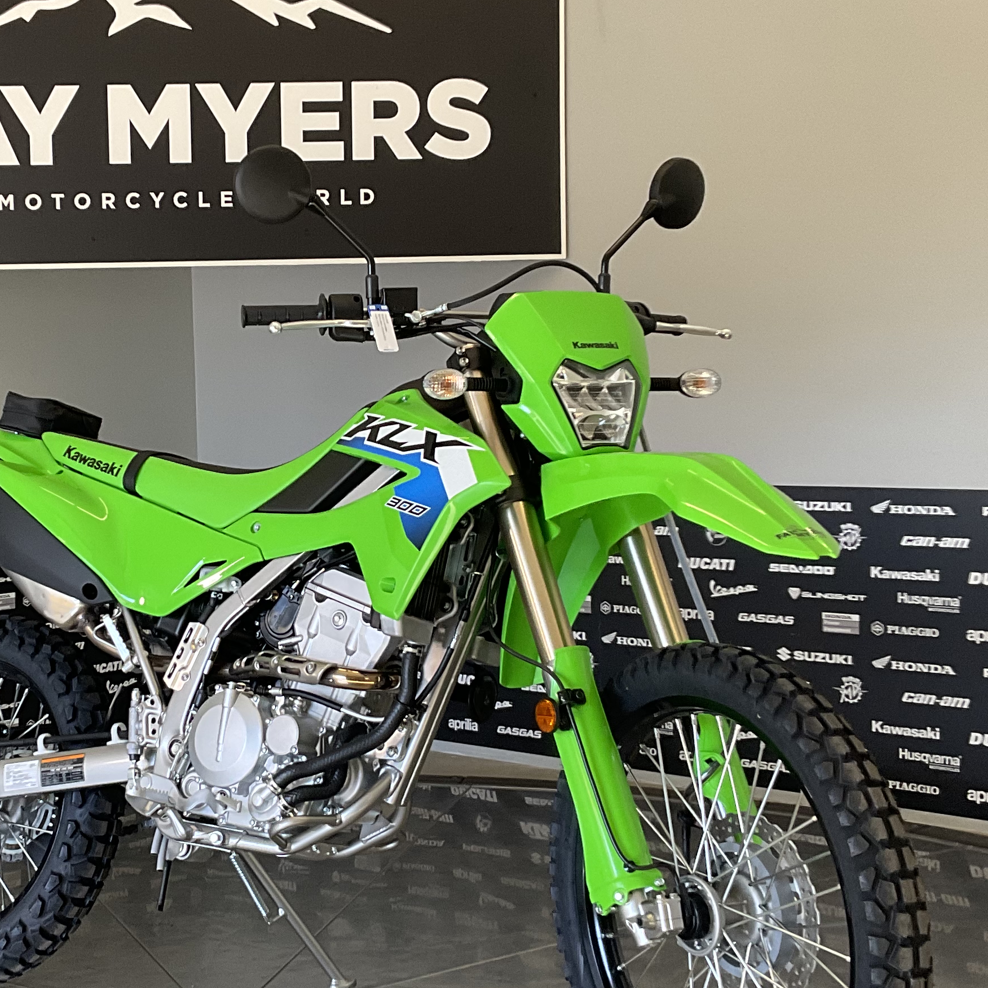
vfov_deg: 29.1
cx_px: 249
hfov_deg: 28.6
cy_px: 500
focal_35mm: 59
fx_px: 1905
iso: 64
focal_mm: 3
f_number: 1.8
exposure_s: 1/110
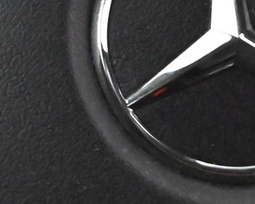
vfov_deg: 5.9
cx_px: -351
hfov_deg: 7.1
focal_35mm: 258
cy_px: -87
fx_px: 1947
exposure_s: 1/60
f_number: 6.3
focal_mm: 50
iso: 20000
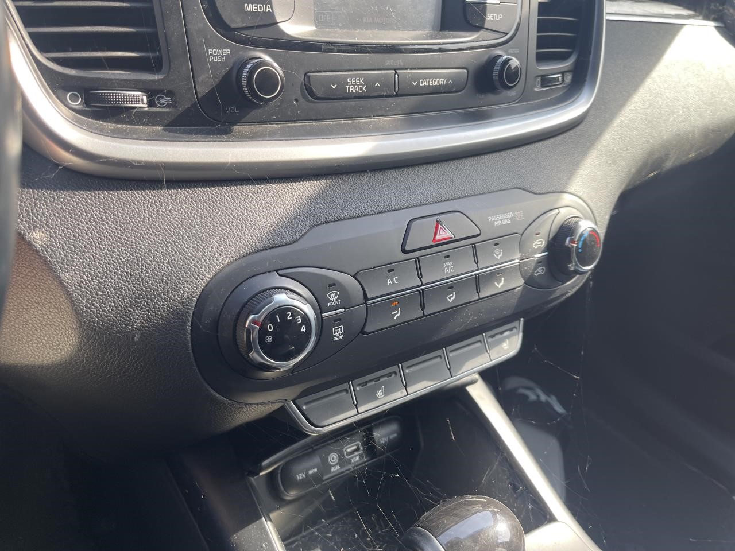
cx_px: 368
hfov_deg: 69.4
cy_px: 276
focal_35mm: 25
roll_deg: -9.0
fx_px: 531
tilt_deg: -29.4
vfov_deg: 54.9
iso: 32
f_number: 1.6
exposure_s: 1/192
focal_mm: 5.1
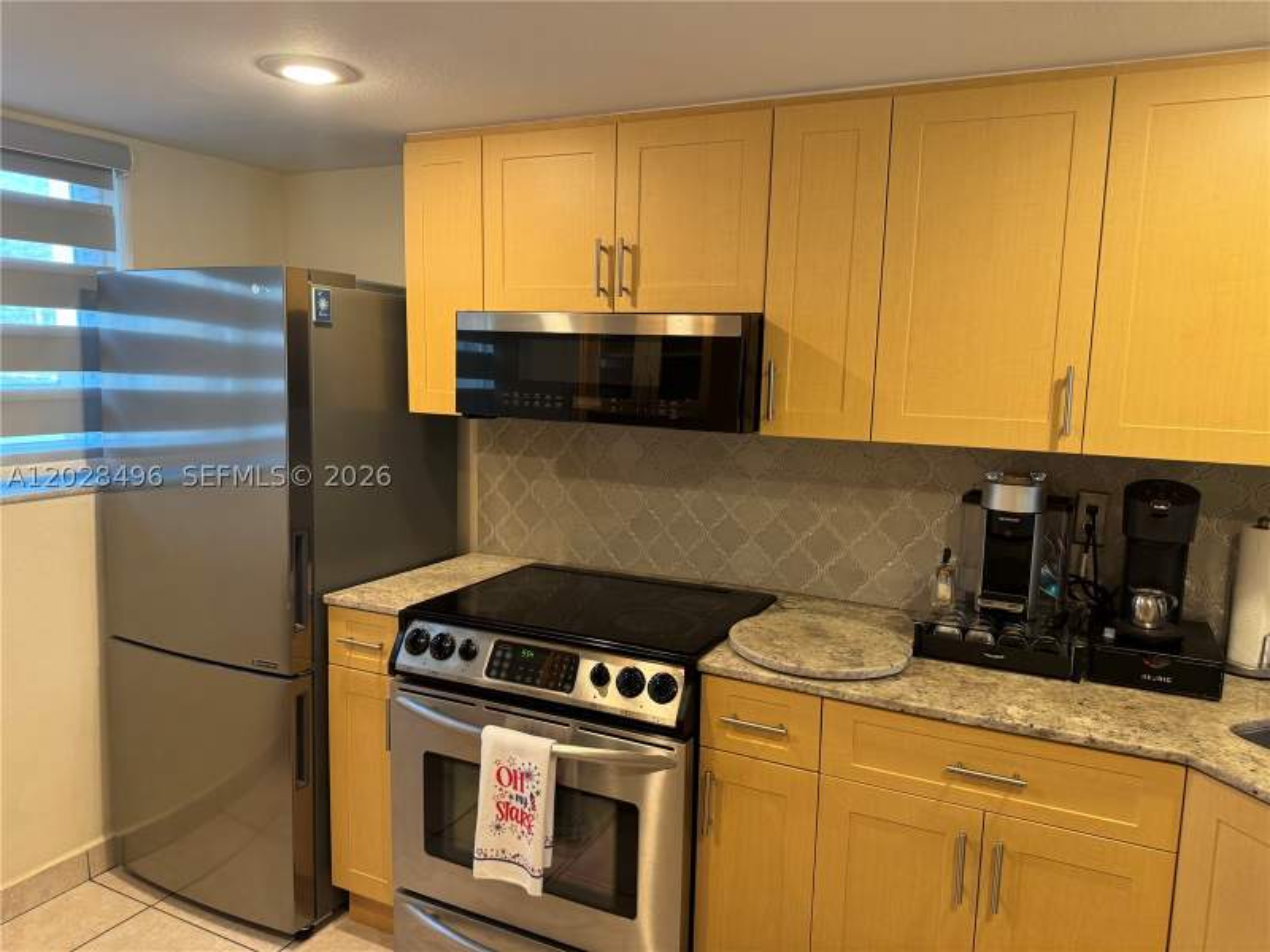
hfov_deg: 71.6
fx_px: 881
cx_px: 635
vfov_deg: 56.8
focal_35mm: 24
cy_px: 476
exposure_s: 1/60
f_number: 1.78
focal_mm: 6.76
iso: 160
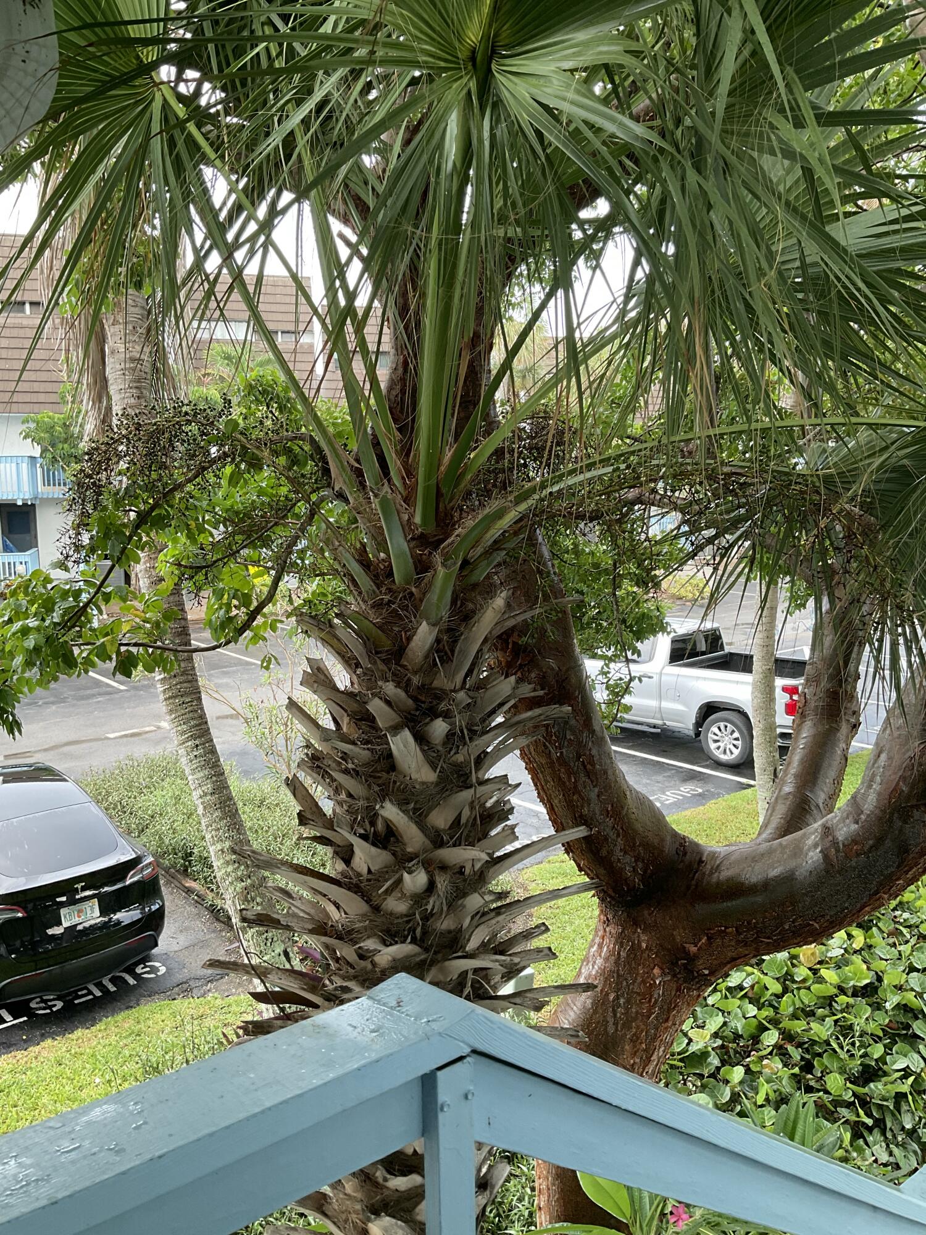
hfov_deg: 48.2
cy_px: 618
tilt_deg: -8.1
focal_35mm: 29
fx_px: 1034
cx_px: 463
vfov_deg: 61.7
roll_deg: +0.0
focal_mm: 3
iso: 40
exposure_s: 1/120
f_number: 1.8
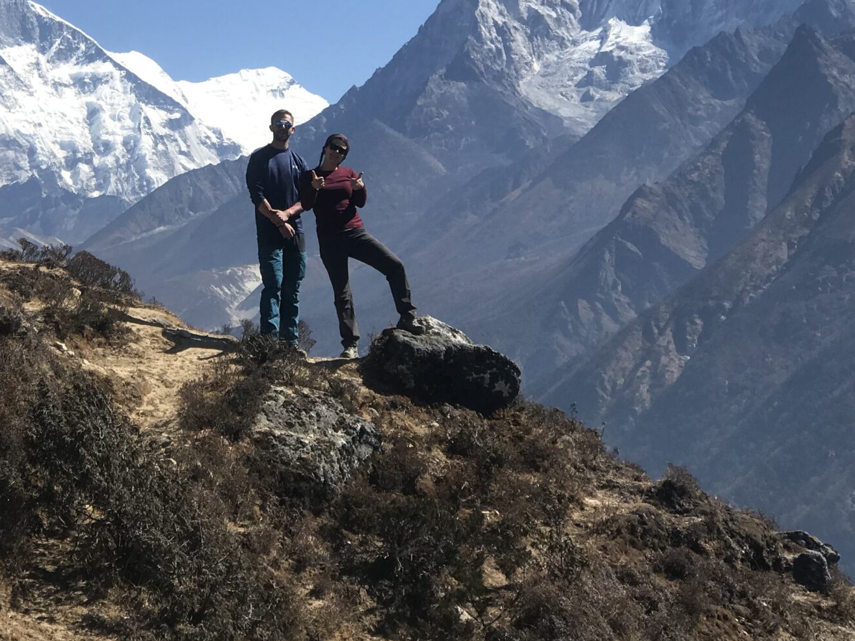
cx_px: 205
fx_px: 2741
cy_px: 127
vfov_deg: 13.3
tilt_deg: +5.6
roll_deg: +3.4
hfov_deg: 17.6
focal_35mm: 111
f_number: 2.8
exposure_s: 1/847
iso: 20
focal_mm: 6.6
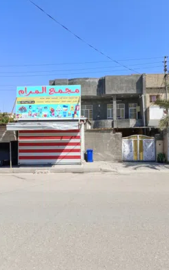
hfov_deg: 47.7
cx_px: 89
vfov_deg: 70.4
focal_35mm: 26
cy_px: 137
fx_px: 191
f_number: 1.7
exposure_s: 1/904
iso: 51
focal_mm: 5.25
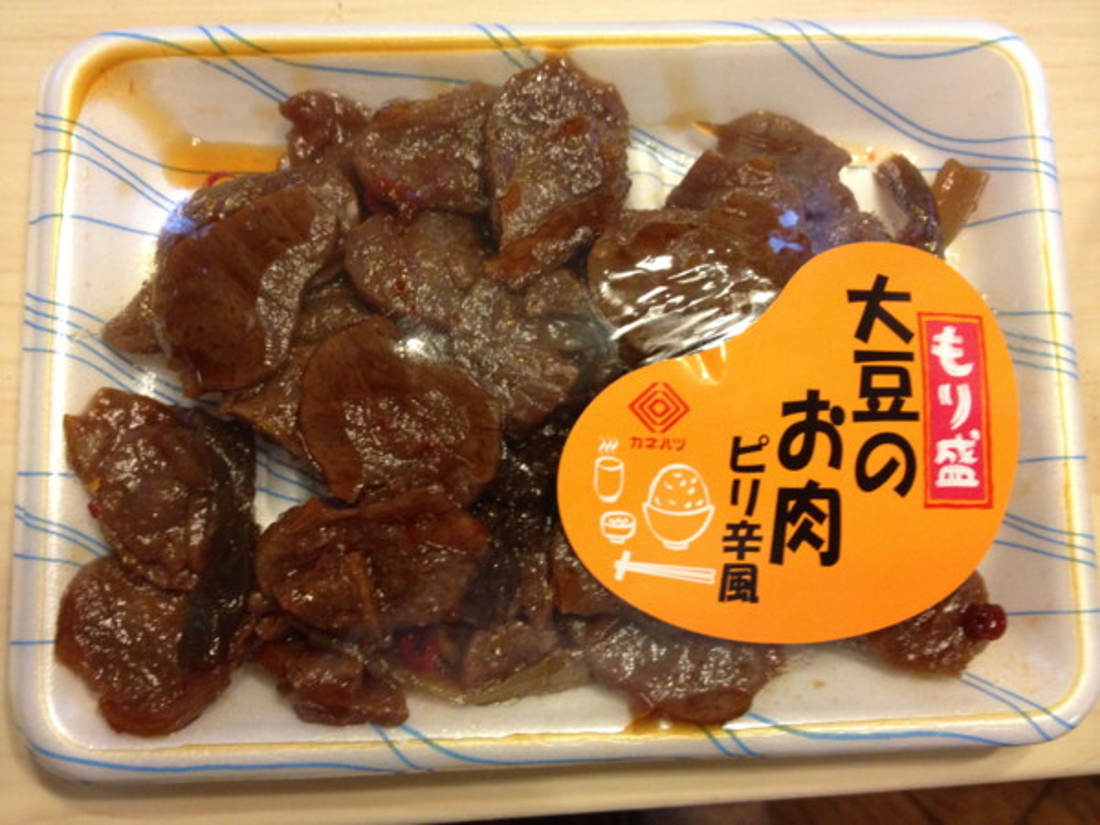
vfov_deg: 40.7
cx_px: 550
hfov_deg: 52.6
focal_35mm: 35
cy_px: 412
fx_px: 1112
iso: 320
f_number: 2.4
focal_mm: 4.28
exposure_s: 1/20
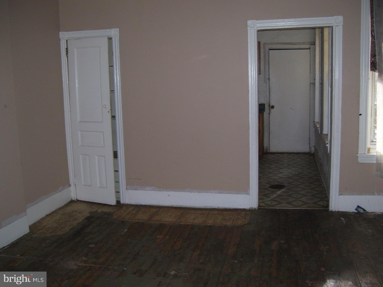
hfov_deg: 51.4
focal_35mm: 36
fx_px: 398
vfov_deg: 39.7
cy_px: 144
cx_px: 192
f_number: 2.7
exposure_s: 1/60
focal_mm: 6
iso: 100
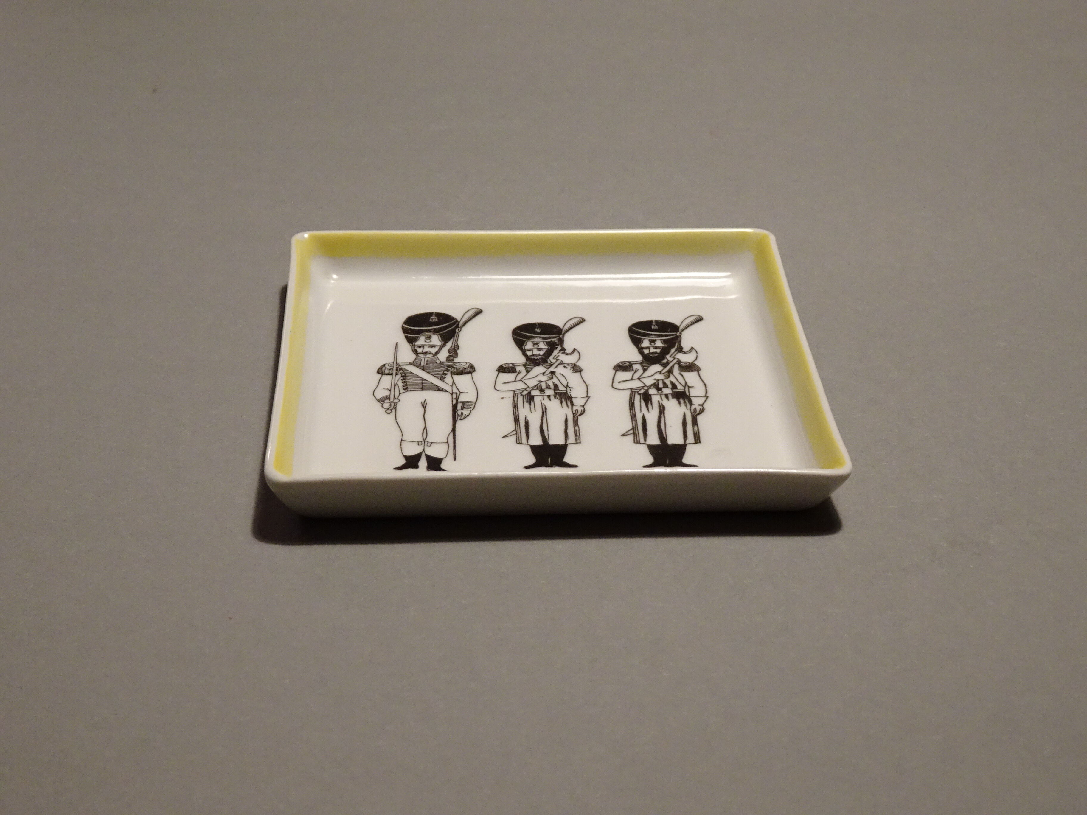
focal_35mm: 66
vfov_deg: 22.3
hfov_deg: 29.4
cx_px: 544
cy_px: 408
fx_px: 2073
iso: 400
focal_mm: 11.32
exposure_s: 1/10
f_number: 4.5
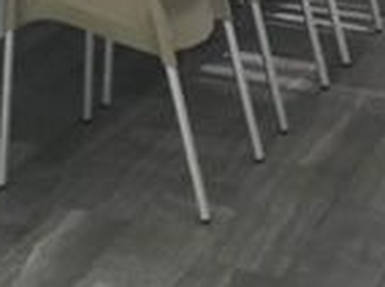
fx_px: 1455
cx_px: -5
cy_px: -271
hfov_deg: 14.8
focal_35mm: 131
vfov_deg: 10.4
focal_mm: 3.3
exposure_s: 1/30
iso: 100
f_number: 2.4
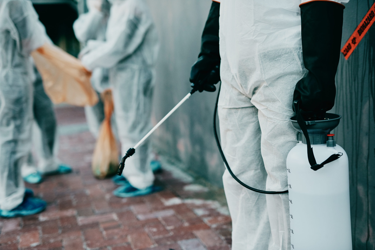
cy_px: 125
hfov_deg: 39.6
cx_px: 188
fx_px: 521
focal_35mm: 50
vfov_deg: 27.0
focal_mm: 50
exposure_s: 1/2500
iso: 640
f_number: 2
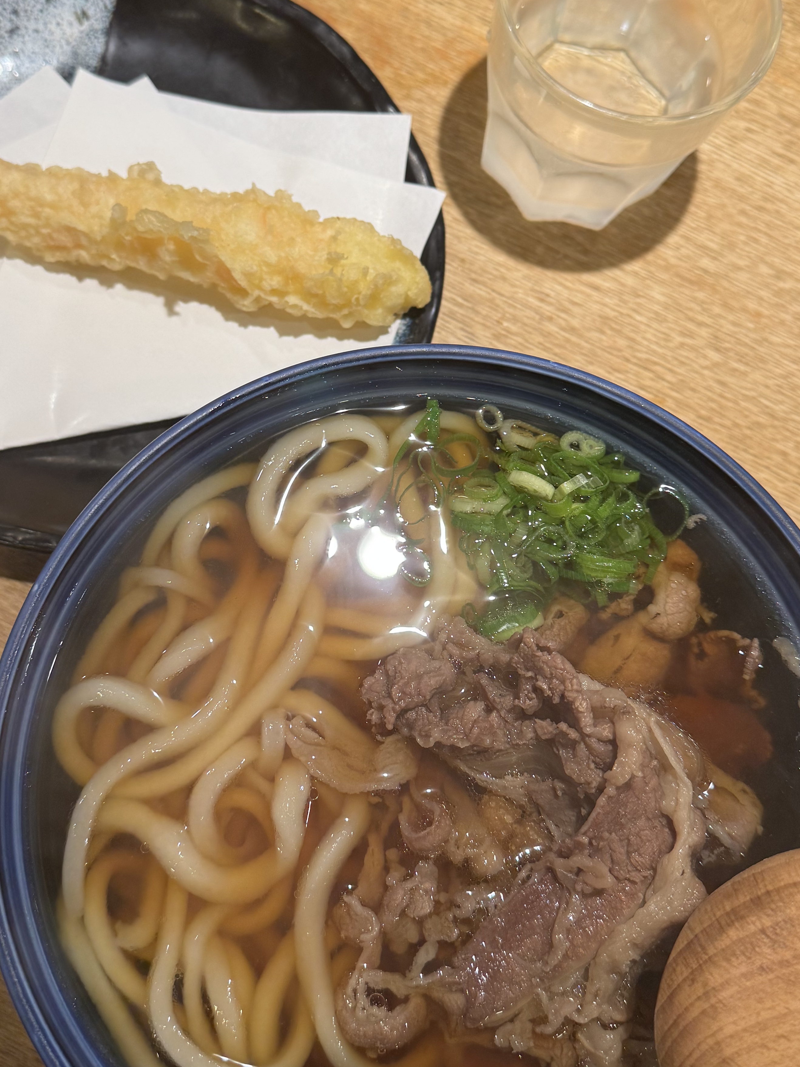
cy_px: 463
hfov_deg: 36.8
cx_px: 349
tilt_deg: -72.5
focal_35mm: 39
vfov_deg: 47.7
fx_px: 1202
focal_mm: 6.76
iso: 125
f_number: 1.78
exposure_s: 1/100
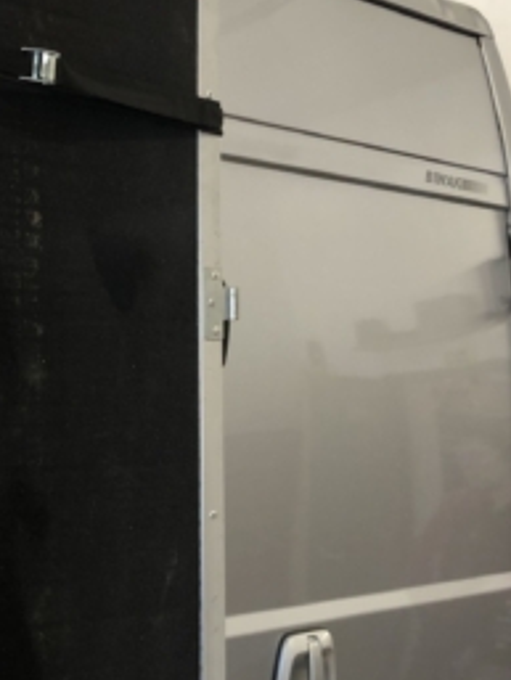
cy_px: 308
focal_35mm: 58
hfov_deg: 24.6
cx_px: 56
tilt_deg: +1.5
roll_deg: -1.7
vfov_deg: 33.2
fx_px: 1141
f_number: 1.8
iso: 32
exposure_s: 1/25
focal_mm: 4
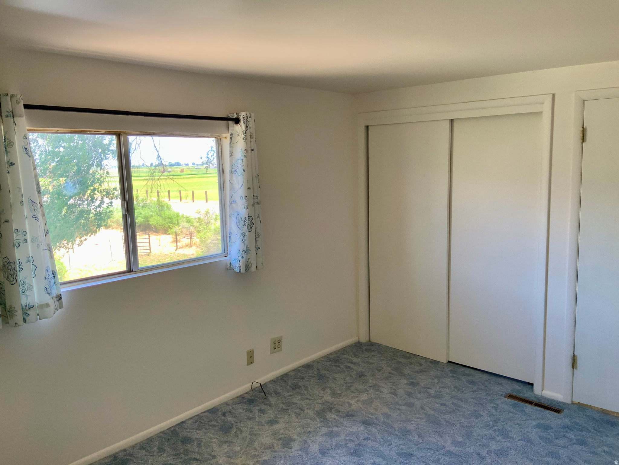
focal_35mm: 29
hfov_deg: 61.7
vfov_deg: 48.2
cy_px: 232
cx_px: 310
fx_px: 519
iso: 64
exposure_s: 1/120
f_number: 1.8
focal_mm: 3
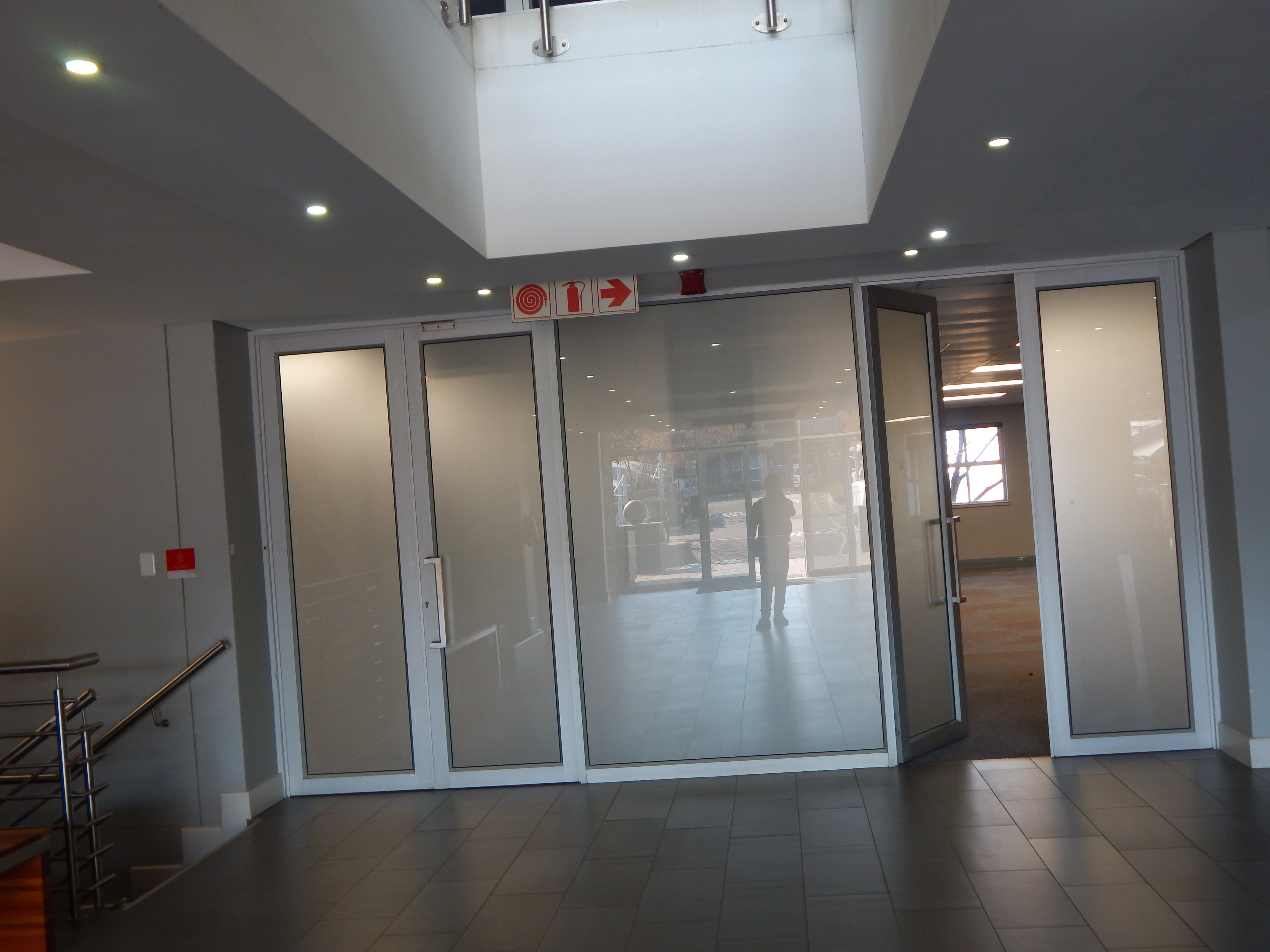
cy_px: 476
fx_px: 1247
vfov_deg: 41.8
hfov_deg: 54.0
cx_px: 635
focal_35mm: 34
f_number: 3.3
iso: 125
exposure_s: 1/30
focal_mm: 6.1
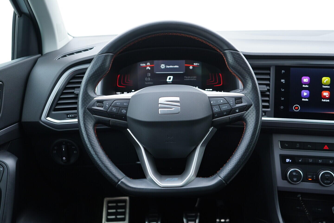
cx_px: 167
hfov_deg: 53.1
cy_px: 112
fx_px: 334
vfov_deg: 36.9
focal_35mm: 36
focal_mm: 24
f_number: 2.8
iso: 250
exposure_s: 1/40
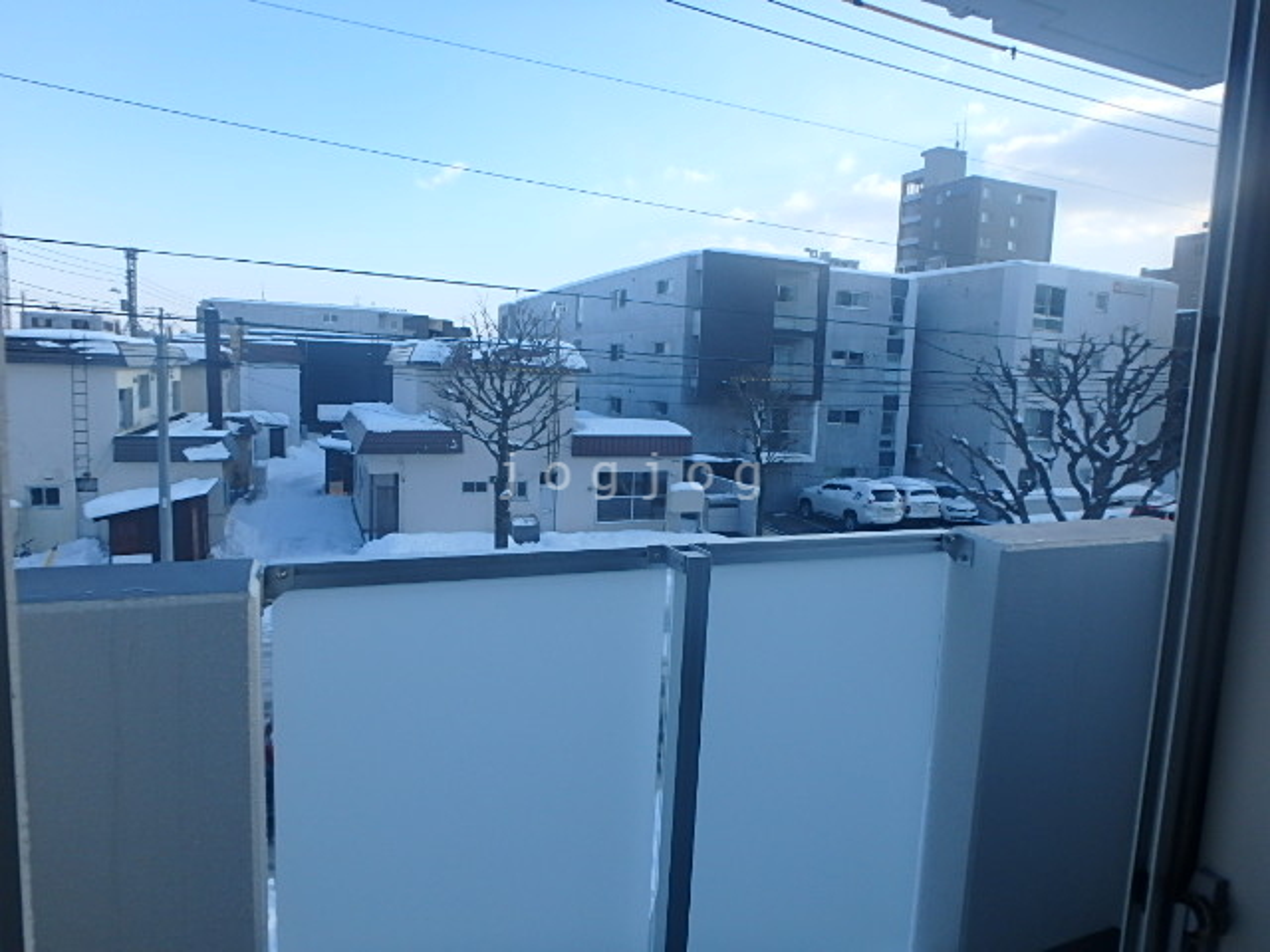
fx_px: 770
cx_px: 635
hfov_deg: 79.0
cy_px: 476
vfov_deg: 63.4
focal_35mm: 21
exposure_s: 1/500
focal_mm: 3.7
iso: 125
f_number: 3.5
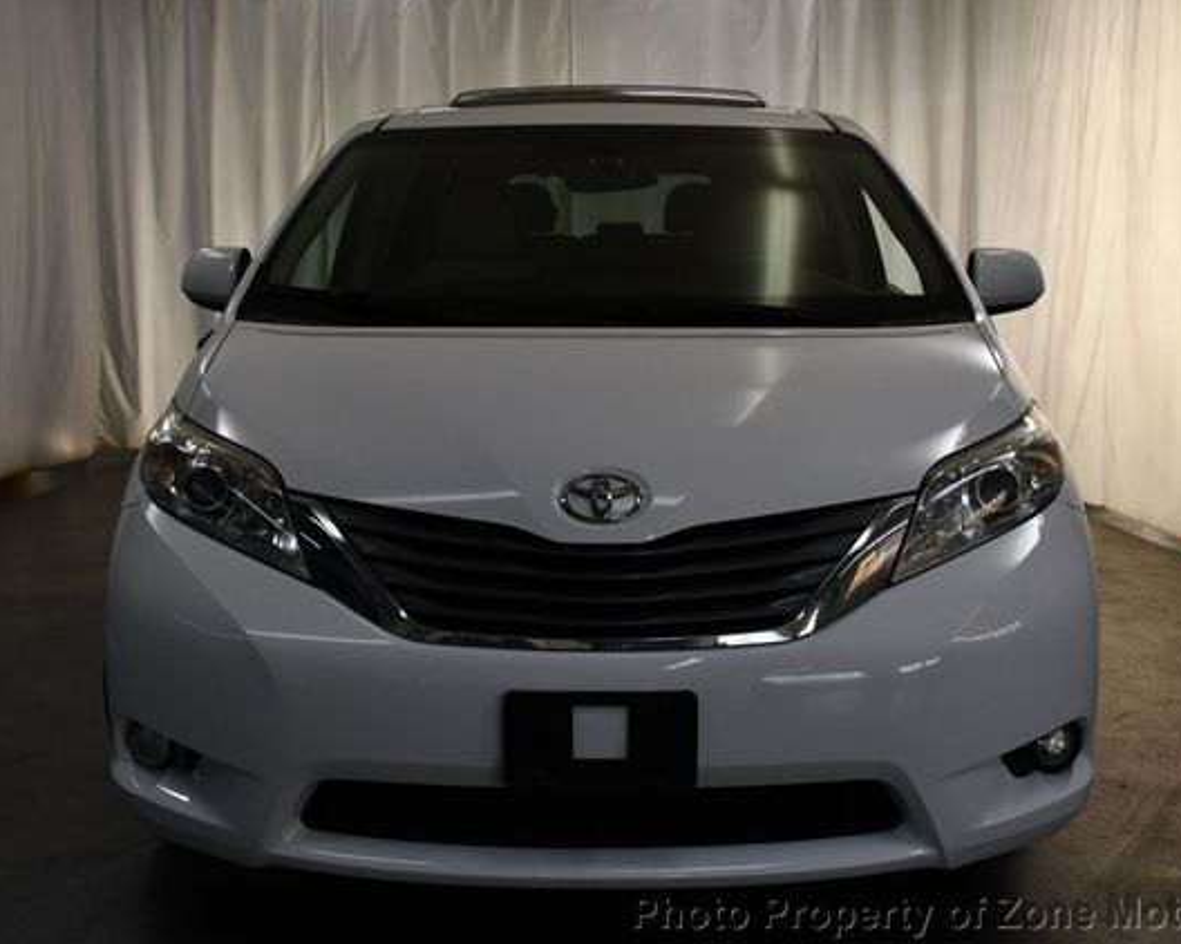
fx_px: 1433
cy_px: 476
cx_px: 604
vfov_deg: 36.5
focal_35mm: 41
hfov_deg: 44.8
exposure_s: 1/250
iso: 400
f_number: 5
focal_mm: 18
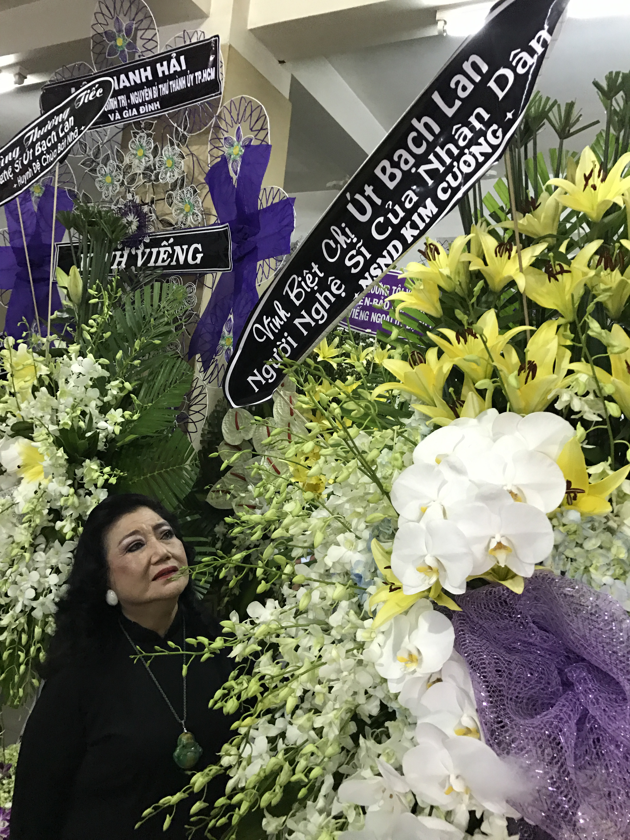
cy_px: 420
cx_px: 315
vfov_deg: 63.4
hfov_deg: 49.7
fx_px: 679
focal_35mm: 28
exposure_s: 1/14
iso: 100
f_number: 1.8
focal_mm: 3.99
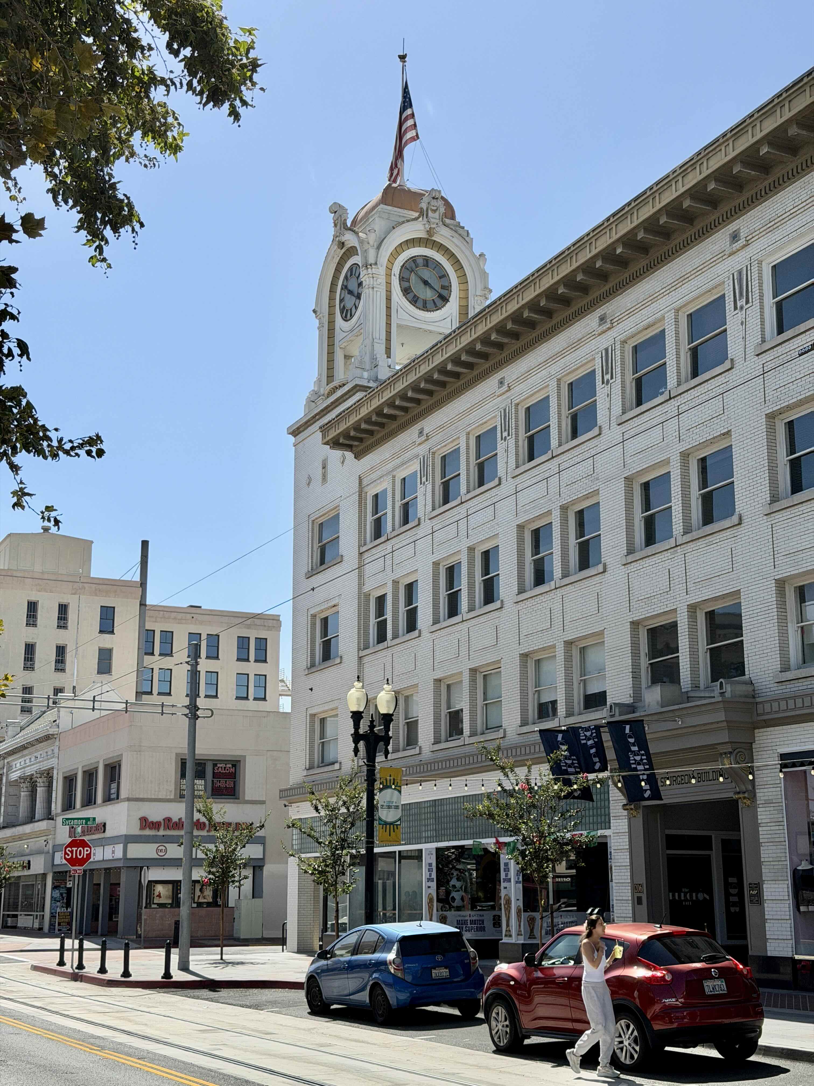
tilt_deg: +13.1
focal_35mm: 48
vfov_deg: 39.7
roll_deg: +0.5
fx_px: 1505
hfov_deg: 30.3
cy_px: 543
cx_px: 407
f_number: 1.78
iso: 64
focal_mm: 6.76
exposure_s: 1/5208
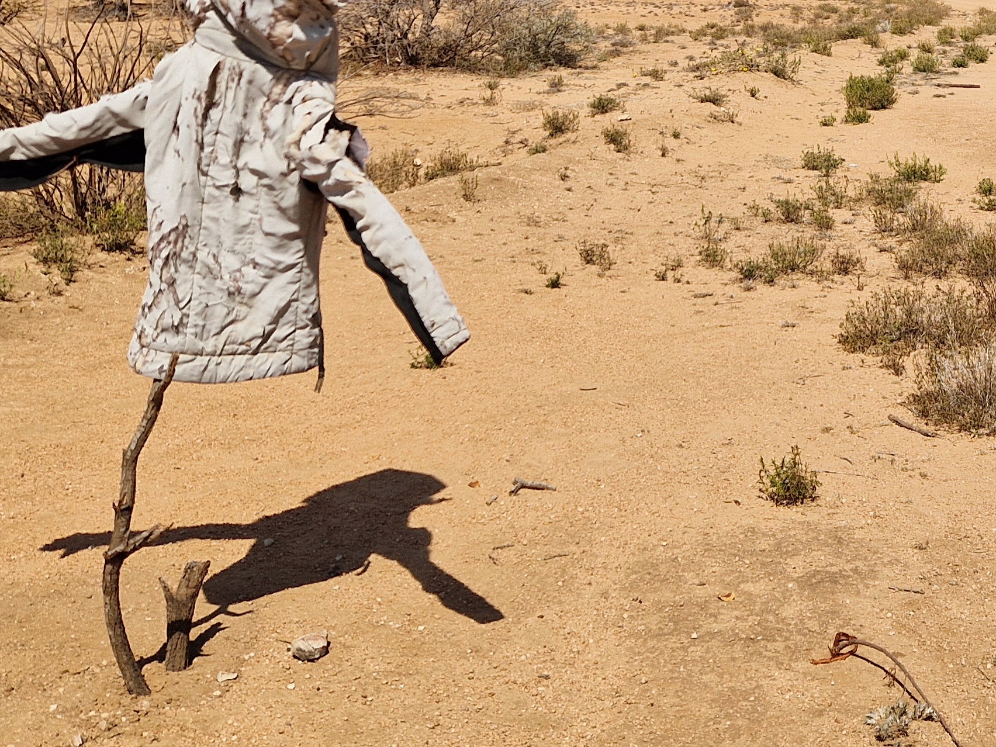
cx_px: 939
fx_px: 1554
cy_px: -20
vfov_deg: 25.5
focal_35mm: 54
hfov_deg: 33.2
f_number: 1.8
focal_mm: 5.4
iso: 50
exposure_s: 1/2696
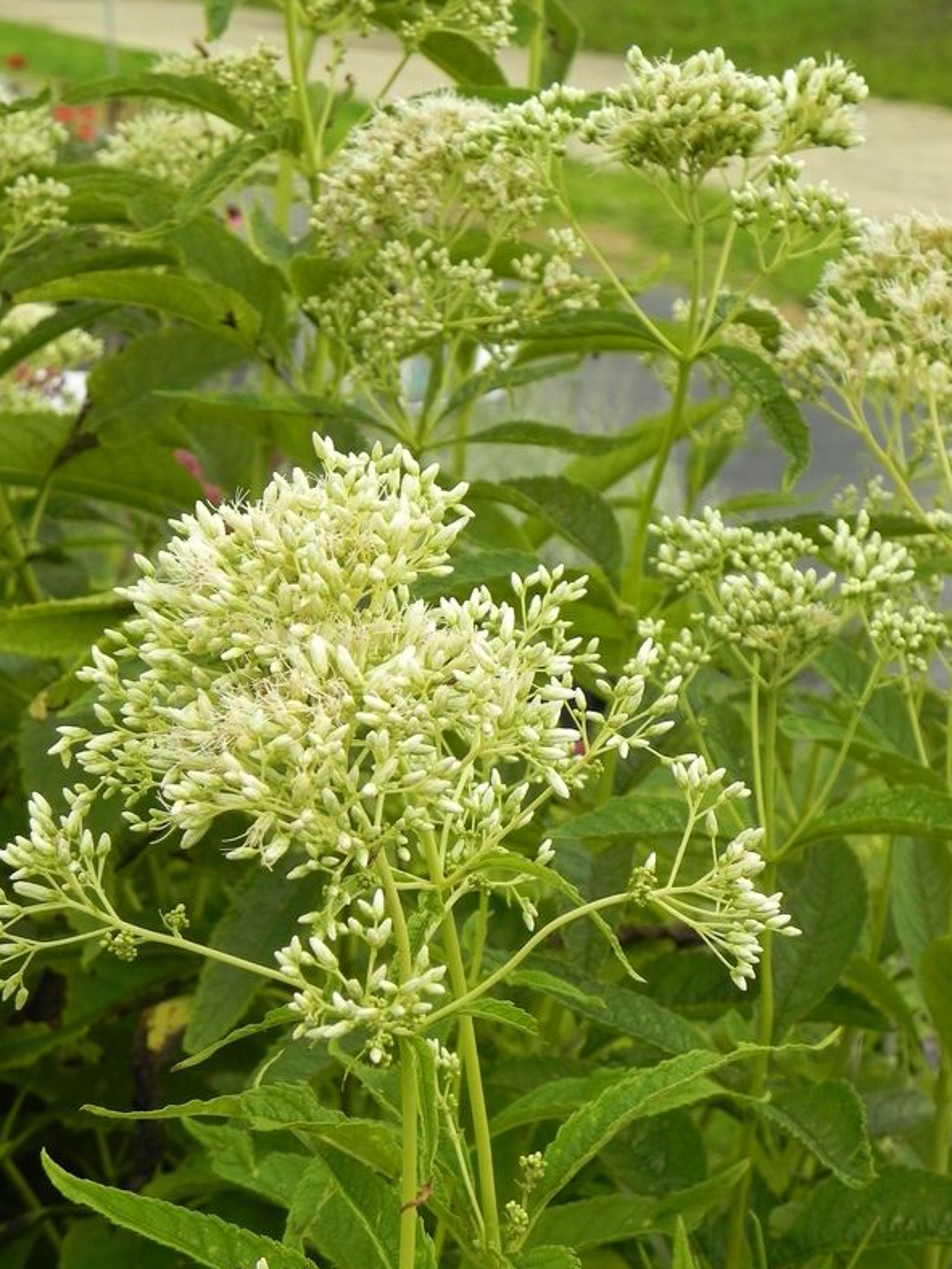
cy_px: 636
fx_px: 2457
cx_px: 474
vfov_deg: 29.0
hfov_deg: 21.9
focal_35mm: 67
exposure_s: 1/400
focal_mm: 11.8
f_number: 4
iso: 160
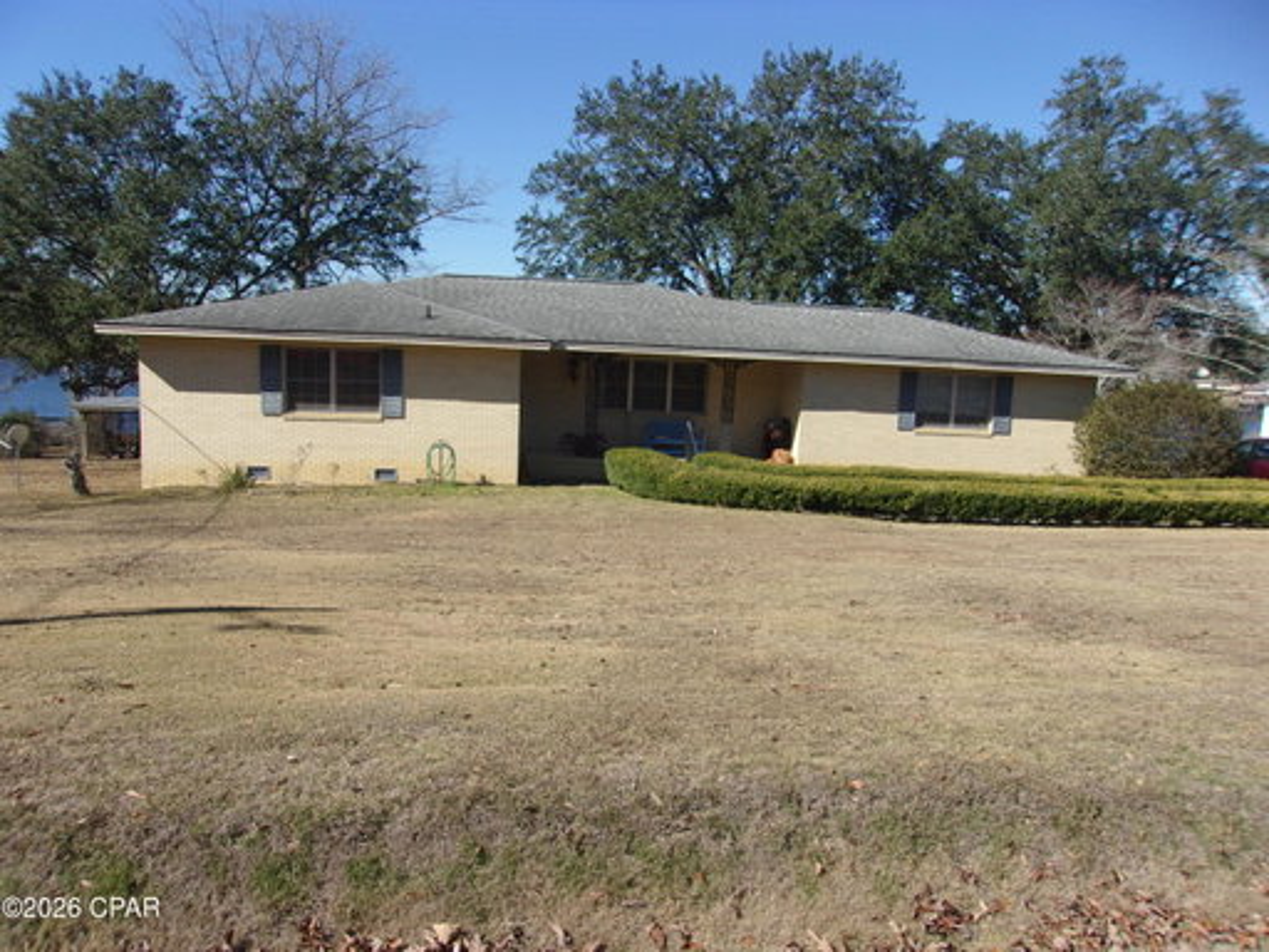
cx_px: 634
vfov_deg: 51.4
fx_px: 990
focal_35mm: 27
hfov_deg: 65.3
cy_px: 476
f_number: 10.4
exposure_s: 1/100
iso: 80
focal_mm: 4.9
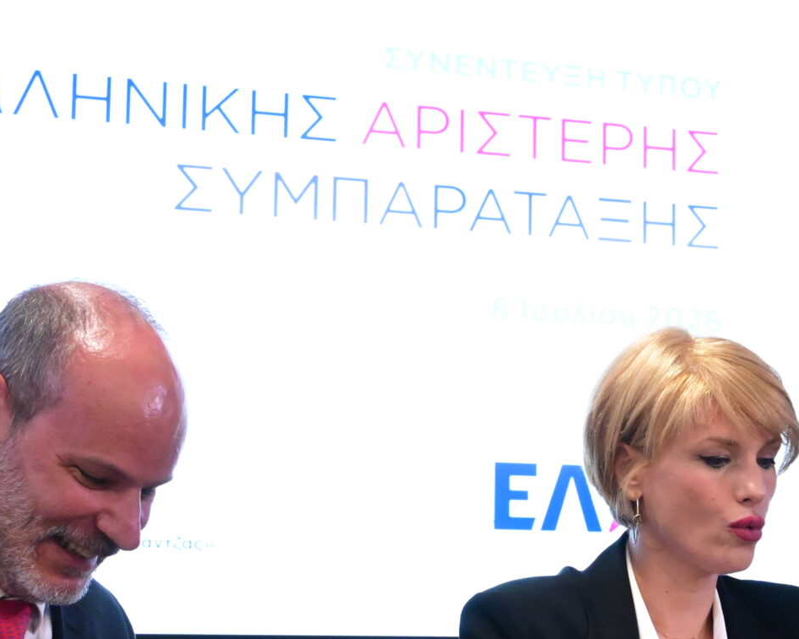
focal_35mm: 99
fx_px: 2340
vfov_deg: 15.5
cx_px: 731
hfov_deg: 19.0
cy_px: 376
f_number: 4.5
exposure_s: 1/250
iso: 8000
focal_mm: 39
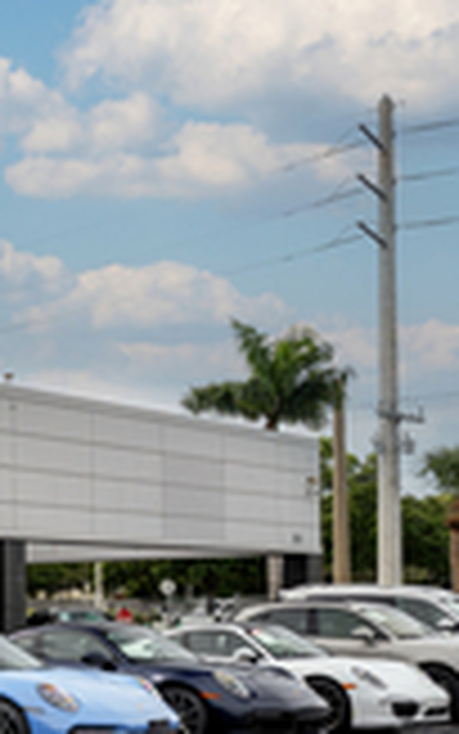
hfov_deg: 15.8
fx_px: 1524
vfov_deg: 26.6
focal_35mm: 76
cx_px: -216
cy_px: 585
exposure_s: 1/320
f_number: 5
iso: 100
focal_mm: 25.4
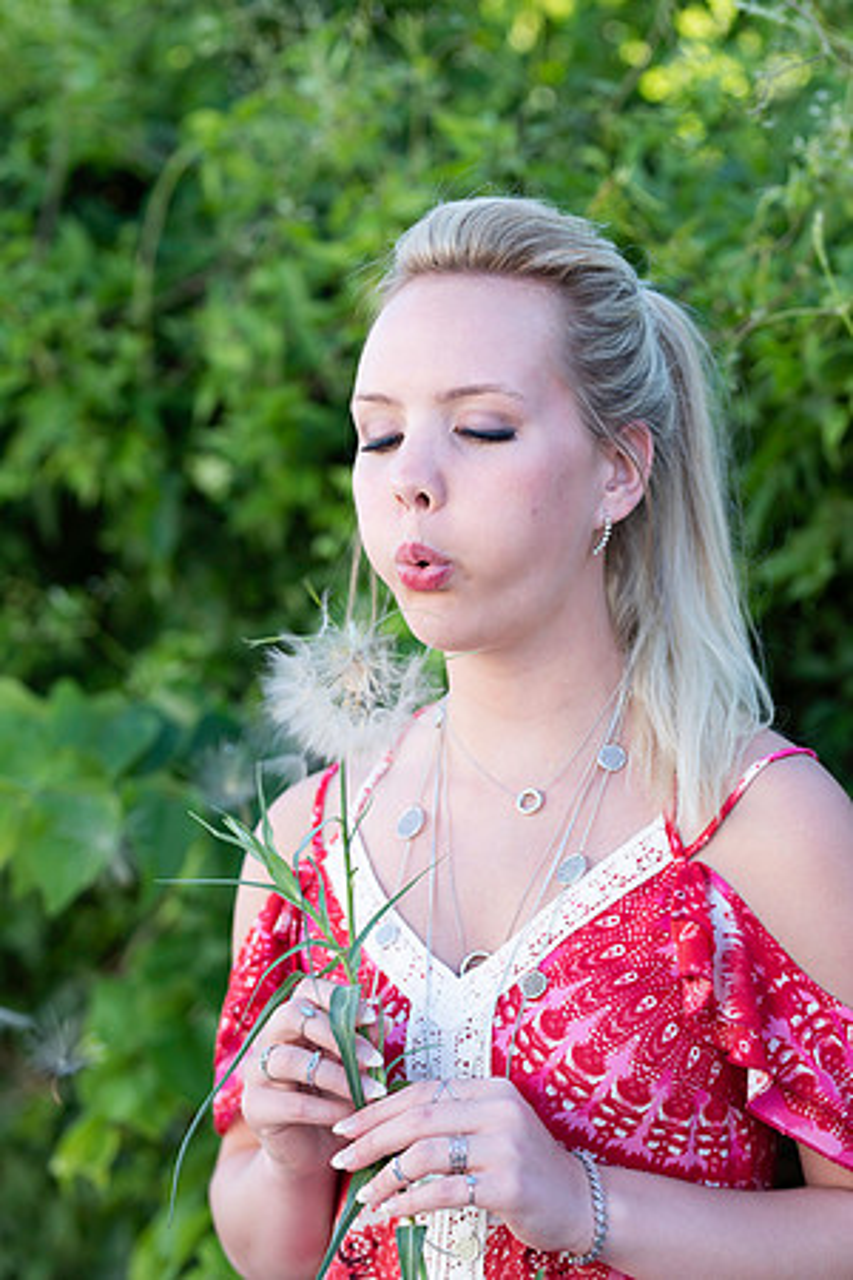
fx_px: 3021
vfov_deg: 23.9
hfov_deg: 16.1
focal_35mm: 85
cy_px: 640
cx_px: 426
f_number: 2.8
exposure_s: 1/200
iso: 125
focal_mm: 85
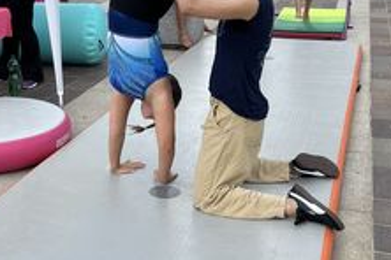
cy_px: 72
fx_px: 662
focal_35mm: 61
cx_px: 112
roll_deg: +0.8
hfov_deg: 32.4
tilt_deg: -11.8
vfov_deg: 22.1
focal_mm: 5.1
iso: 50
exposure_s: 1/1890
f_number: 1.6
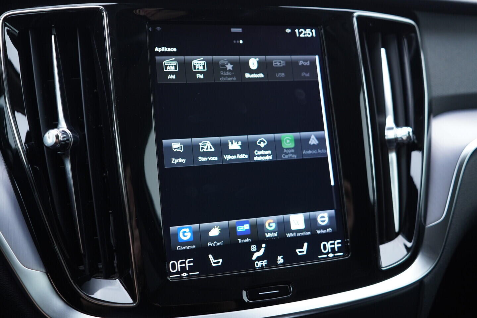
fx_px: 477
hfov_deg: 53.1
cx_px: 238
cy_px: 159
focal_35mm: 36
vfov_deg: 36.9
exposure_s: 1/40
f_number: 2.8
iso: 320
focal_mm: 24
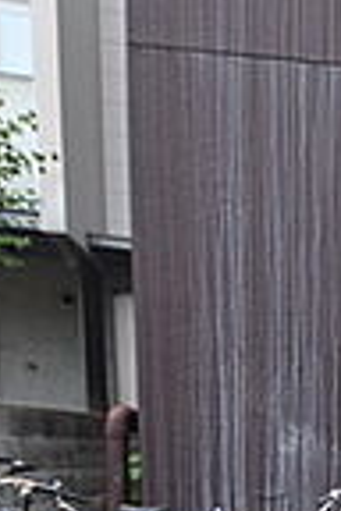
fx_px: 710
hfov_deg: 23.5
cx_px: 455
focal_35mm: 50
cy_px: 593
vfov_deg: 33.3
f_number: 6.3
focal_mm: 10
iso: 200
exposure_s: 1/250
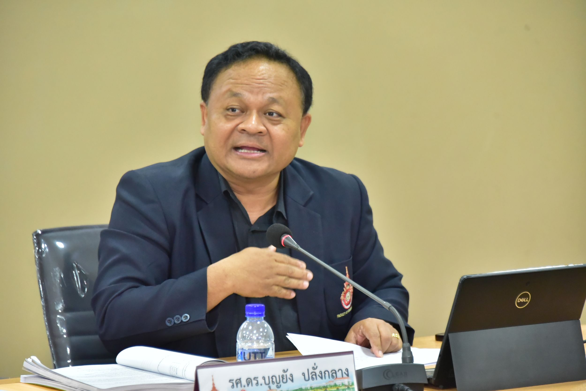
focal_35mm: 200
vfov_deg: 6.9
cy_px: 196
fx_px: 3257
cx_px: 293
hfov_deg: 10.3
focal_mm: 200
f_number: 5.6
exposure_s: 1/200
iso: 6400
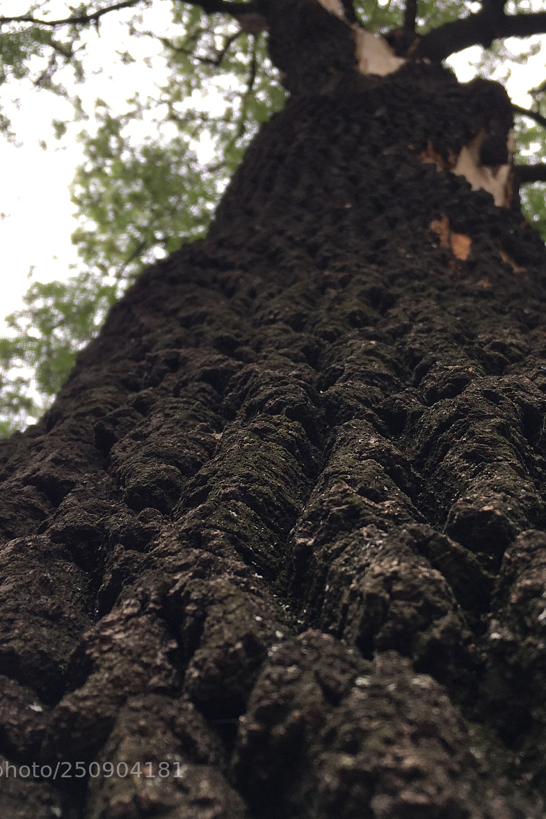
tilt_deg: +64.1
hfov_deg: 32.3
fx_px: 932
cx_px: 376
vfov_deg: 47.4
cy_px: 407
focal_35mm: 41
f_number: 2.2
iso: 25
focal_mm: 4.15
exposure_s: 1/107
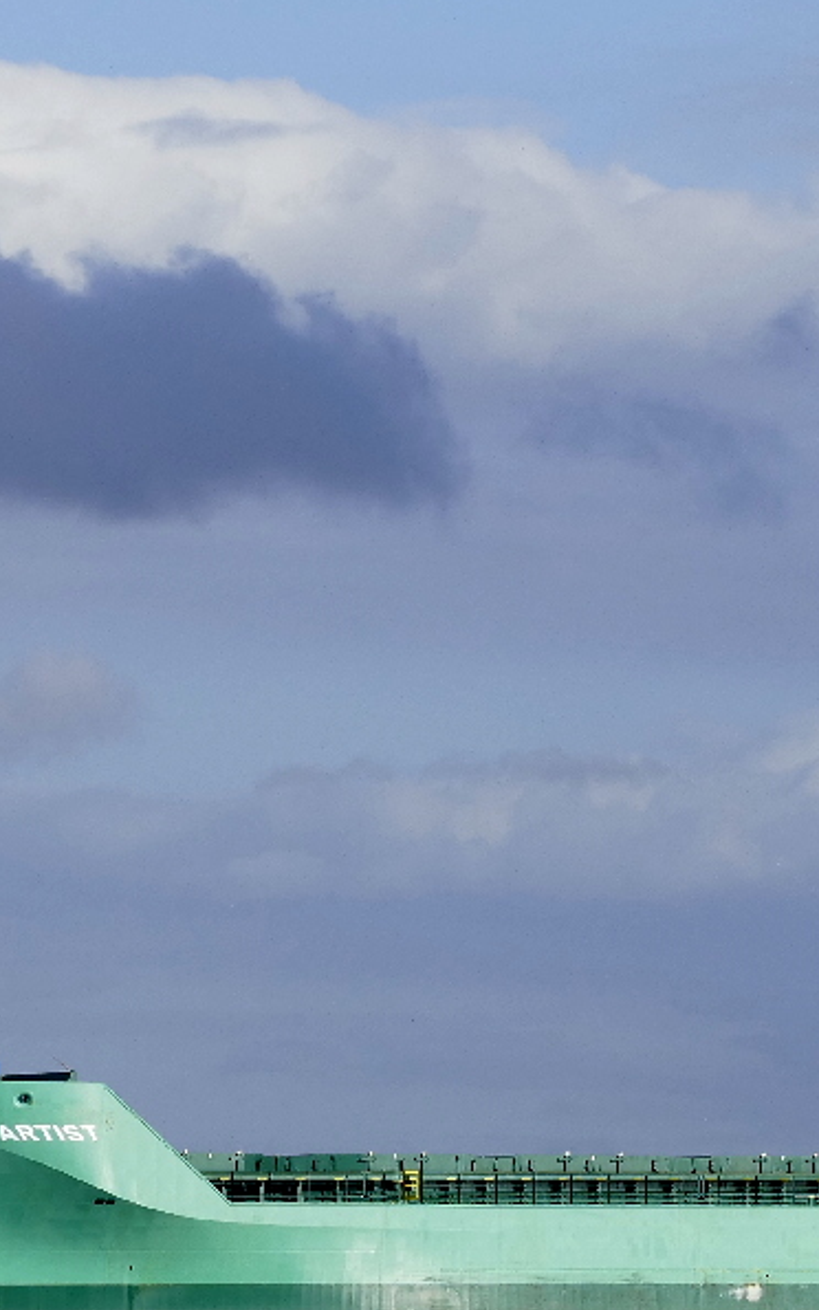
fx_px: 14960
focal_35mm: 419
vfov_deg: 5.0
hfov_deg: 3.1
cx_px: 1290
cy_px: 1164
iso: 125
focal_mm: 52.4
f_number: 5.6
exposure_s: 1/800
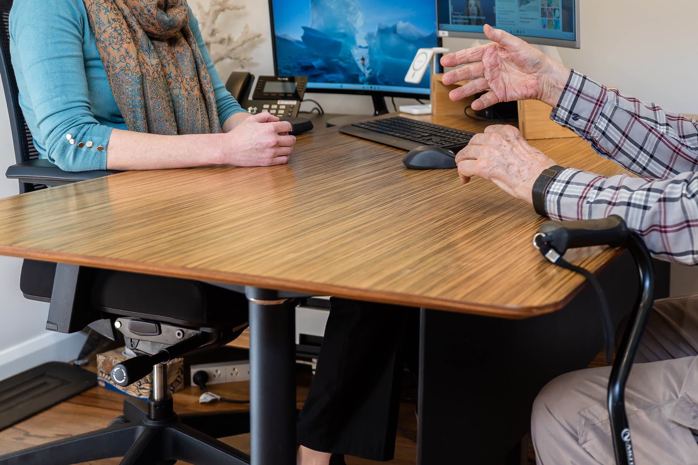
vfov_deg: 24.0
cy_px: 138
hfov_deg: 35.0
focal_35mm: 56
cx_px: 513
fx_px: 1086
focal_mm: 28
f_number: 2.8
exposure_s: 1/100
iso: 1600
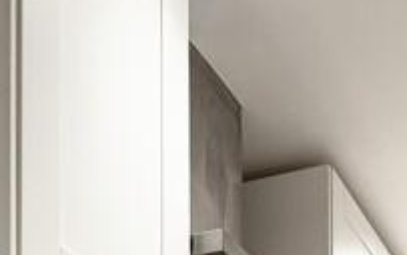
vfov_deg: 11.6
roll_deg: +1.2
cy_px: 727
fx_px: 832
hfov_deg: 25.6
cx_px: 441
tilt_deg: +0.4
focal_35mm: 75
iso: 200
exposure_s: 1/100
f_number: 2.2
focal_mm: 2.22
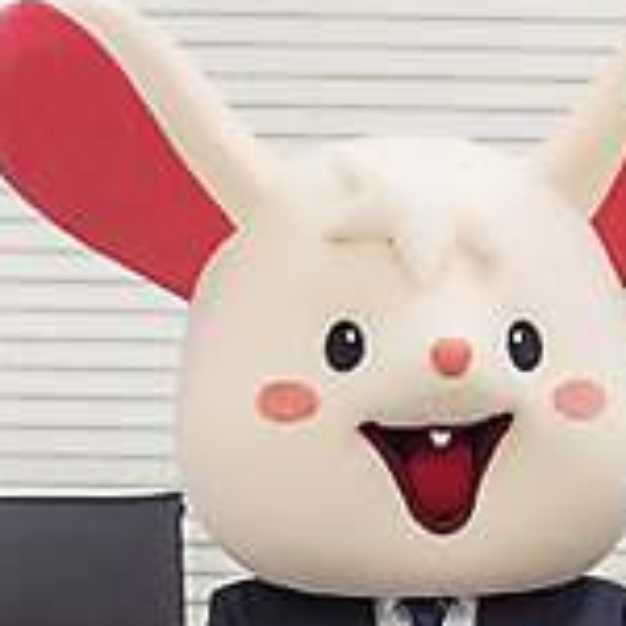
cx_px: 438
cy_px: 505
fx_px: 2783
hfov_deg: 12.8
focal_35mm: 136
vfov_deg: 12.8
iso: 500
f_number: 2.8
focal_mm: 40
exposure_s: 1/200
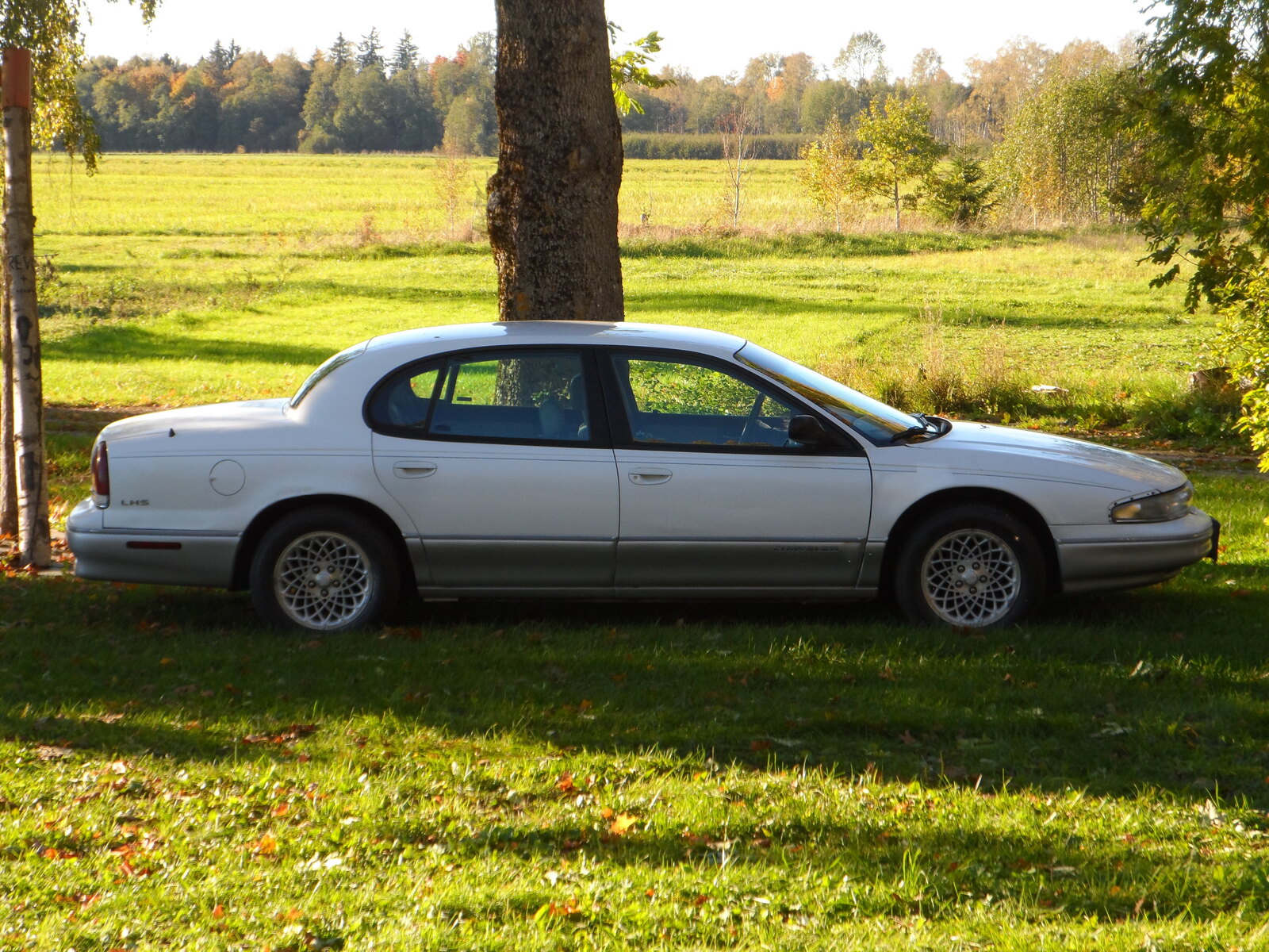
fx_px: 4399
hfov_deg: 16.4
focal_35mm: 120
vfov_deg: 12.3
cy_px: 476
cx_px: 634
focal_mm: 19.5
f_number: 4.6
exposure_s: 1/125
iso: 80
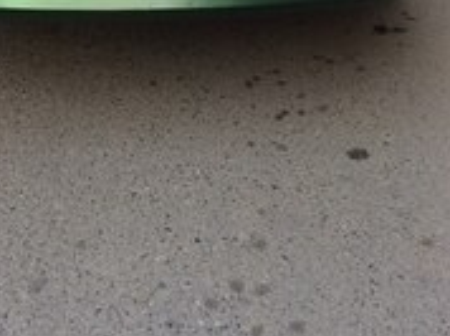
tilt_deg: -19.3
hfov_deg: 24.1
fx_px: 1052
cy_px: -187
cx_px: 157
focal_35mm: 81
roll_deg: +4.6
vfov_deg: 16.4
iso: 50
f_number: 2.2
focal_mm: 4.15
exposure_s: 1/33
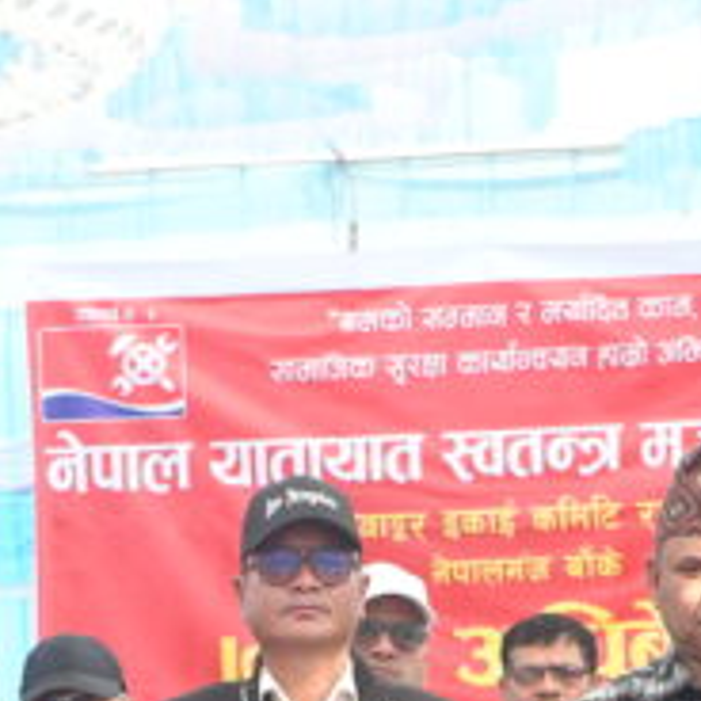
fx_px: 3895
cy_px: 758
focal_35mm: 170
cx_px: 423
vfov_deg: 10.2
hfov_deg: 10.3
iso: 800
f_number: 5
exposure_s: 1/200
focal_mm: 32
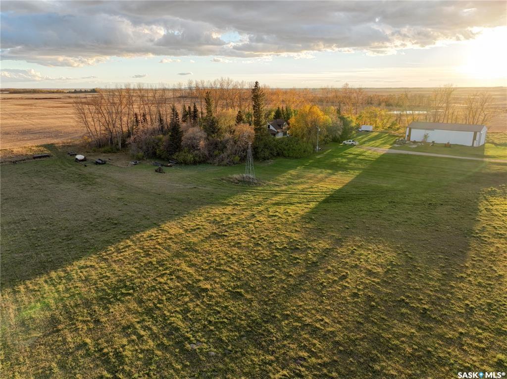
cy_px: 190
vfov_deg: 56.7
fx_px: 351
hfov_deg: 71.6
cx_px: 254
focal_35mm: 24
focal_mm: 12.29
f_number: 2.8
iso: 410
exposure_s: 1/500
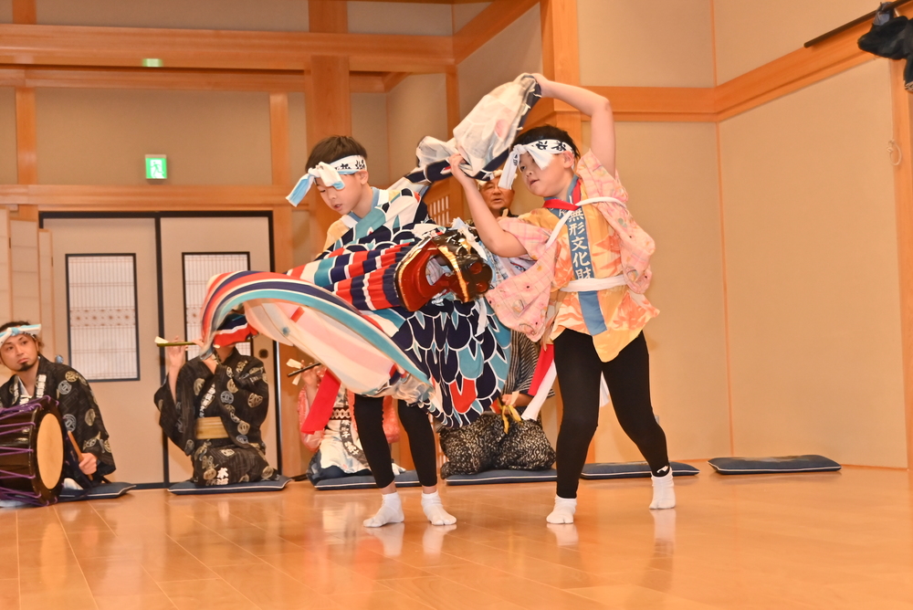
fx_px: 1370
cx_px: 456
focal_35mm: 54
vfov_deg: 25.1
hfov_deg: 36.9
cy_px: 305
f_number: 5
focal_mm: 36
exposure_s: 1/200
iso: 1000
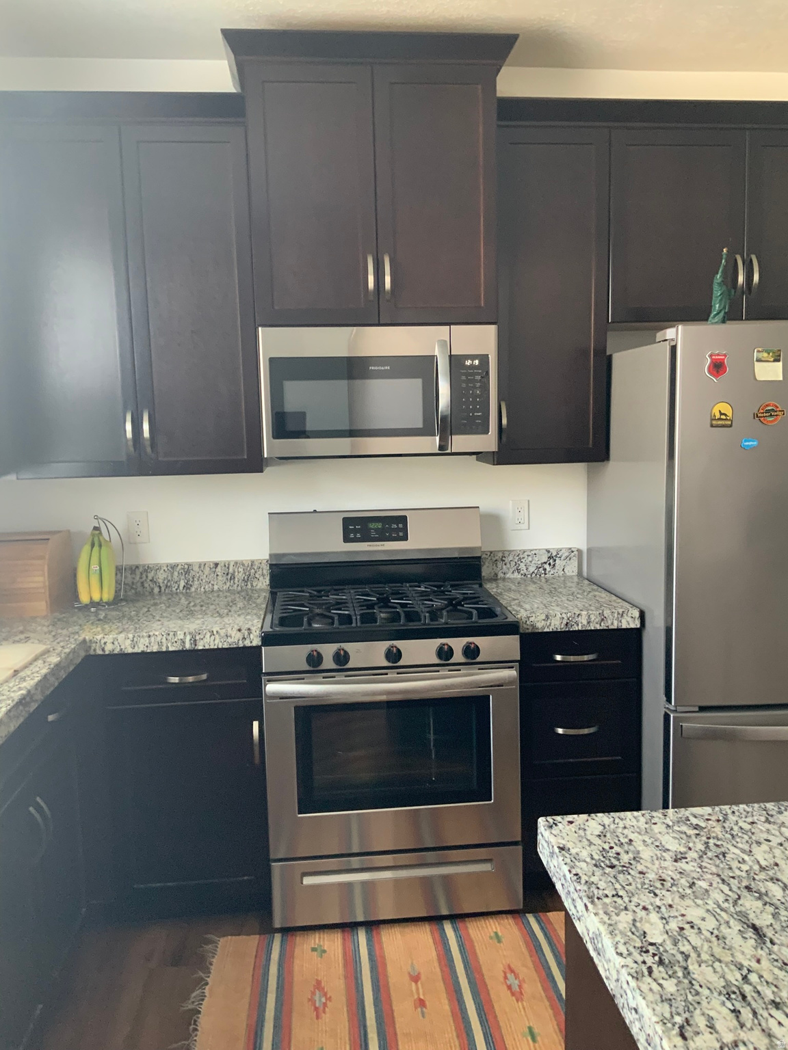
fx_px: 880
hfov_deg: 48.2
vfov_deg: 61.7
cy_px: 525
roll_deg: +2.1
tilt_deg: -6.2
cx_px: 394
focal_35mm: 29
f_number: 1.8
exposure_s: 1/60
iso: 200
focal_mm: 3
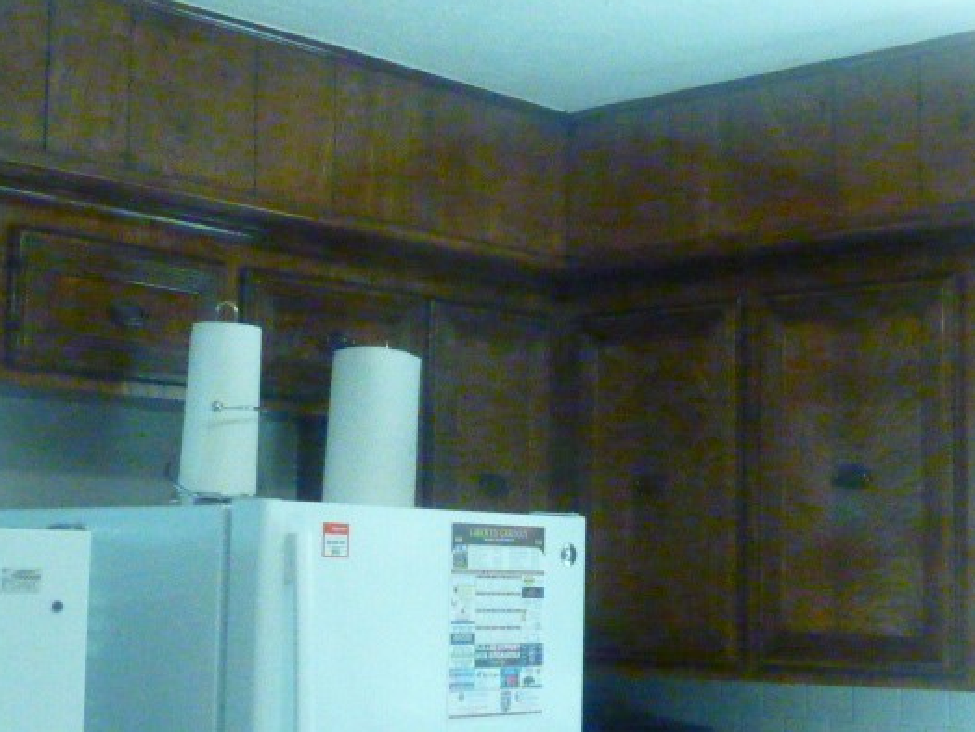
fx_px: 1888
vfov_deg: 21.9
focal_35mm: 67
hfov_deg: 28.9
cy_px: 407
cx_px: 555
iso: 1600
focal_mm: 5
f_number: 4
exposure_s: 1/250
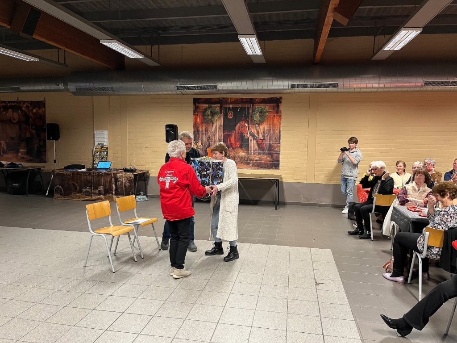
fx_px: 343
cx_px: 228
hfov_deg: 67.3
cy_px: 172
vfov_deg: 53.1
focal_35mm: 26
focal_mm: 5.1
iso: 320
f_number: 1.6
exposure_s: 1/50
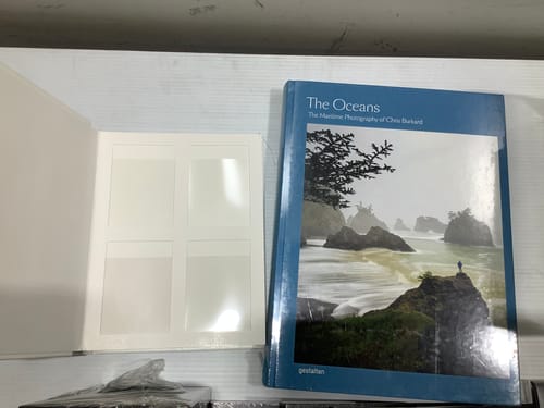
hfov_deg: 58.4
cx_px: 272
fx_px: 487
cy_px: 204
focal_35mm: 31
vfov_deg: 45.4
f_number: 2.4
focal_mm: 3.3
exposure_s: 1/100
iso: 32
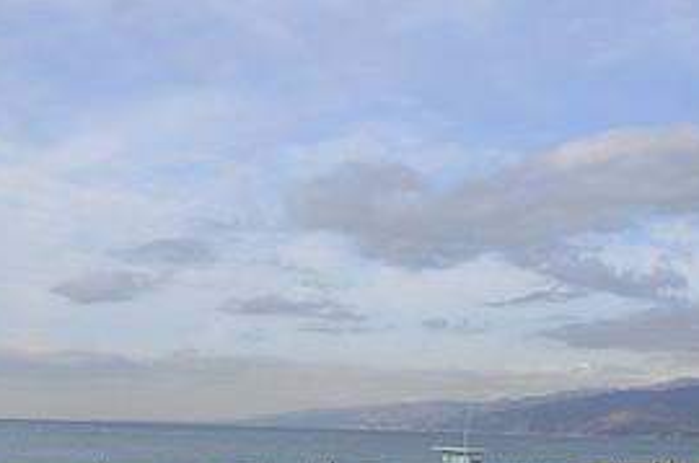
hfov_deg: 34.5
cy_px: 494
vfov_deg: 22.2
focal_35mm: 58
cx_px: 406
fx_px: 1124
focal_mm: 18
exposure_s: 1/250
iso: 100
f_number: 8
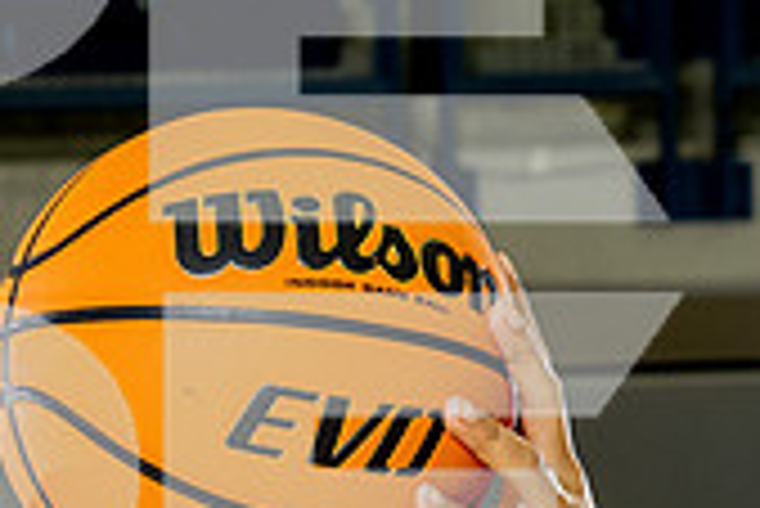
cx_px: -463
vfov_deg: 7.0
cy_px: 533
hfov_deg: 10.1
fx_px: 4141
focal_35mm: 196
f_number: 7.1
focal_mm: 57
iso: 640
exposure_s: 1/250
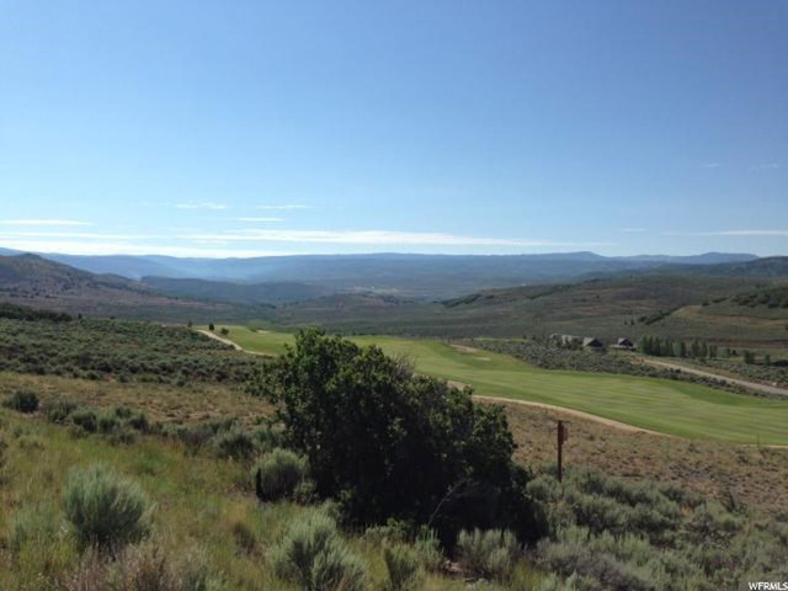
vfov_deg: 42.9
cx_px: 394
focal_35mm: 33
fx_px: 751
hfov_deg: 55.4
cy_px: 296
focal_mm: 4.13
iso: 50
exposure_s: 1/2463
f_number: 2.4
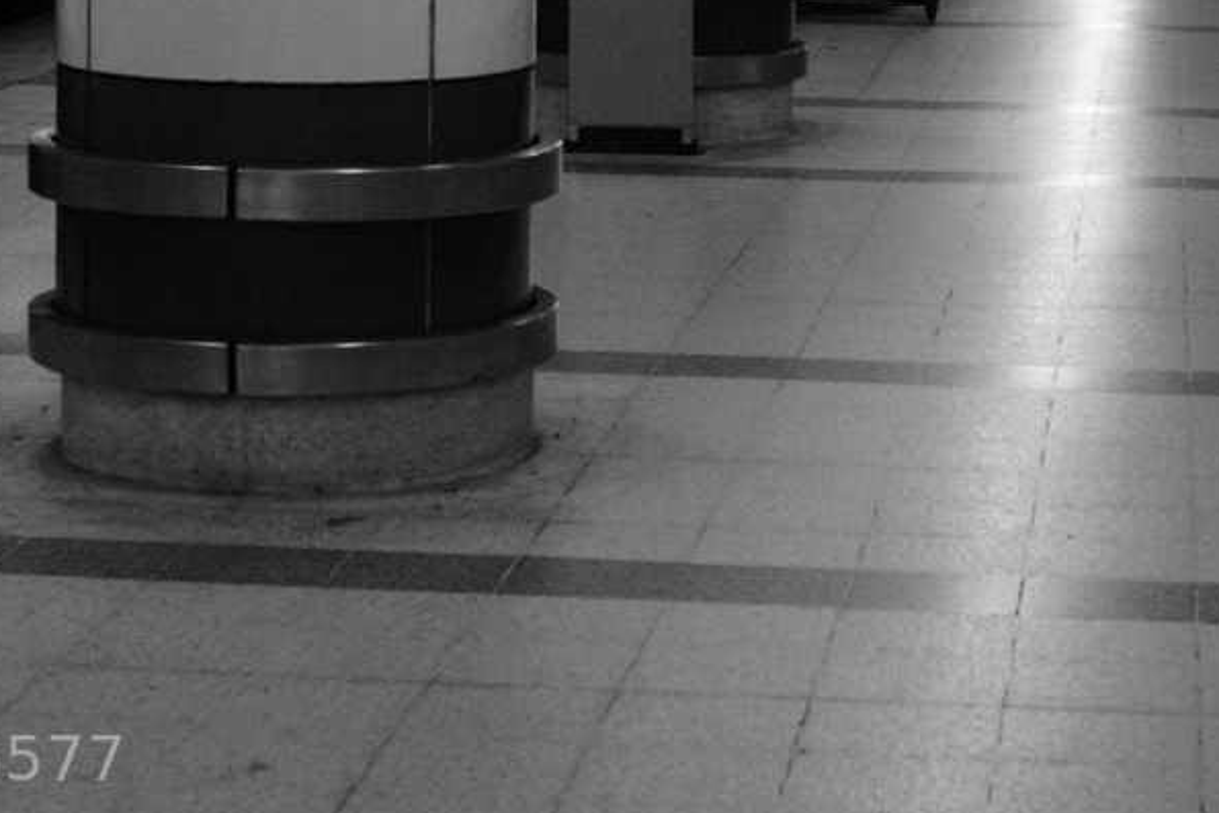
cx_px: 690
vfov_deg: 11.9
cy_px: -175
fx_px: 3827
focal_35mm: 113
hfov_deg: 18.1
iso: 1600
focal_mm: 28
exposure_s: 1/250
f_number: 4
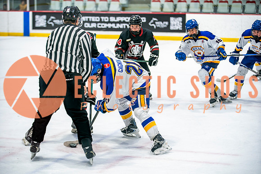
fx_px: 761
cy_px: 87
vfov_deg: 13.0
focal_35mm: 105
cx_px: 130
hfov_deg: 19.5
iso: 640
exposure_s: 1/640
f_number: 3.2
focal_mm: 105
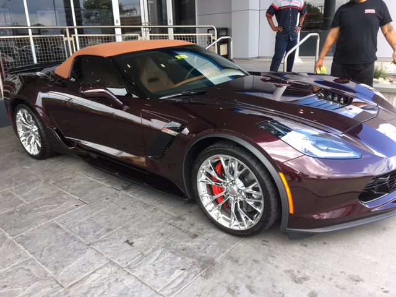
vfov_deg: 48.2
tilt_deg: -18.3
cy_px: 148
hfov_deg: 61.7
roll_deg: +2.1
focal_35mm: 29
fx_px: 332
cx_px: 198
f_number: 2.2
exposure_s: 1/120
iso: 32
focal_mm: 4.15
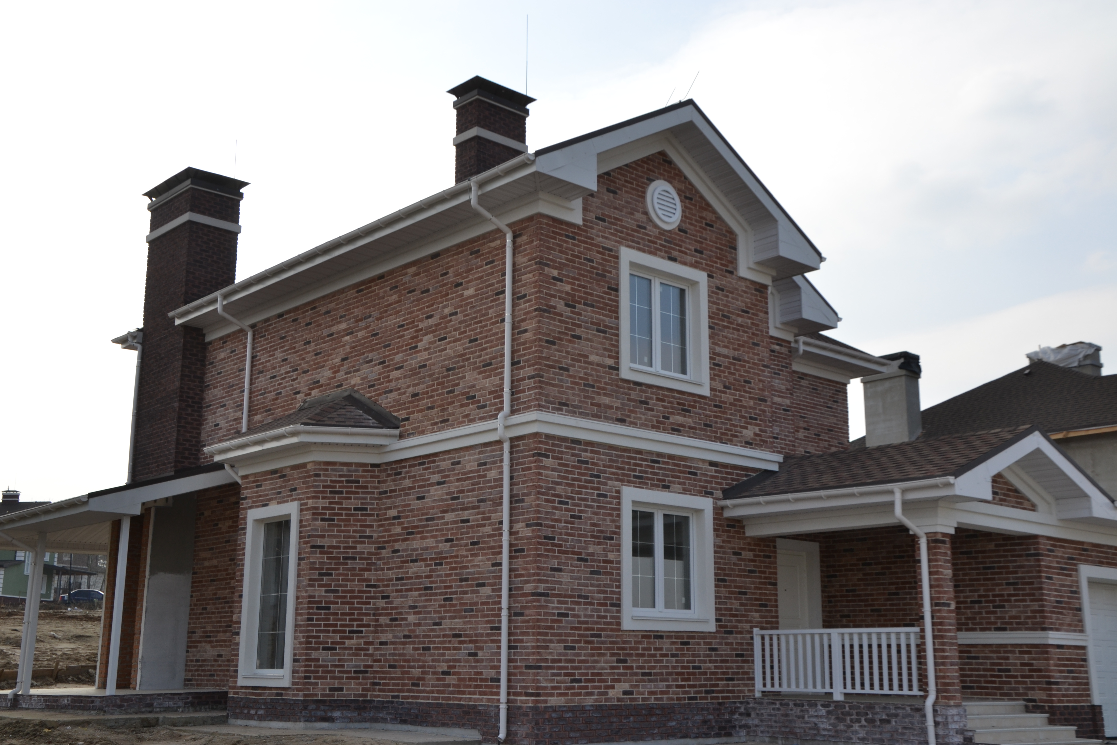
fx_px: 1210
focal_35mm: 39
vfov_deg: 34.2
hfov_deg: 49.6
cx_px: 558
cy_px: 372
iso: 100
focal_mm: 26
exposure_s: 1/200
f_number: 9
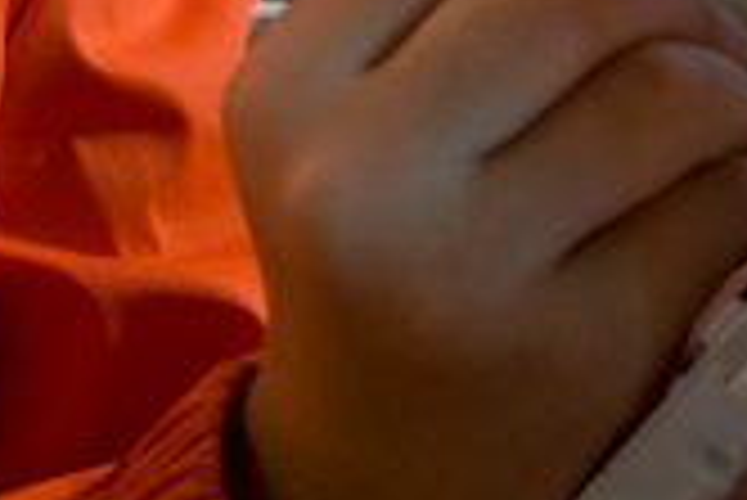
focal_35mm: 199
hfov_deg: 10.3
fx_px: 4133
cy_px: -423
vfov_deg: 6.7
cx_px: 119
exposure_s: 1/125
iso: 200
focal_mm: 26
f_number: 7.1
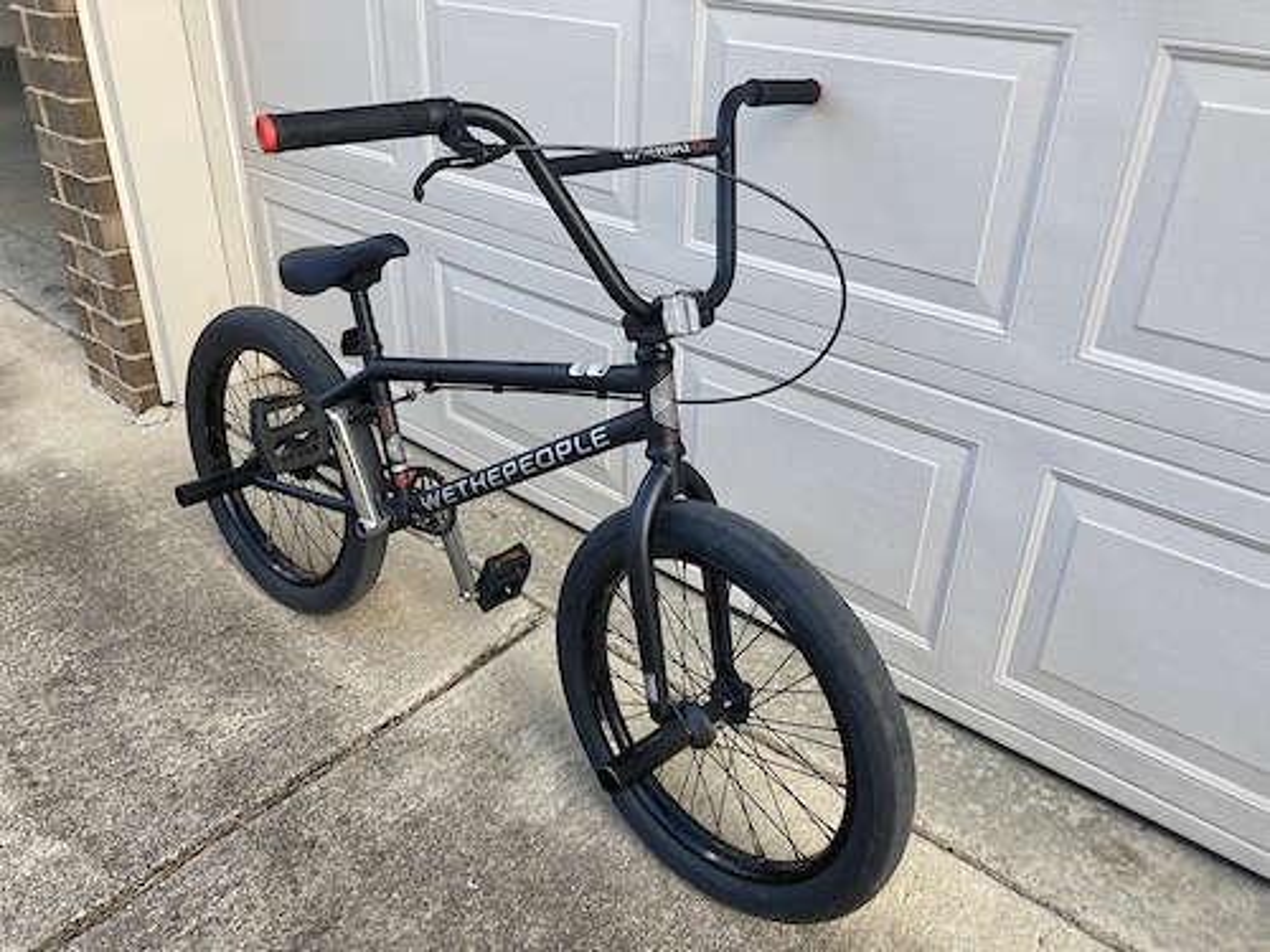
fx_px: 1027
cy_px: 476
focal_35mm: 28
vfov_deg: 49.7
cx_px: 635
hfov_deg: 63.4
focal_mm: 3.99
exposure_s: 1/162
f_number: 1.8
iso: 20
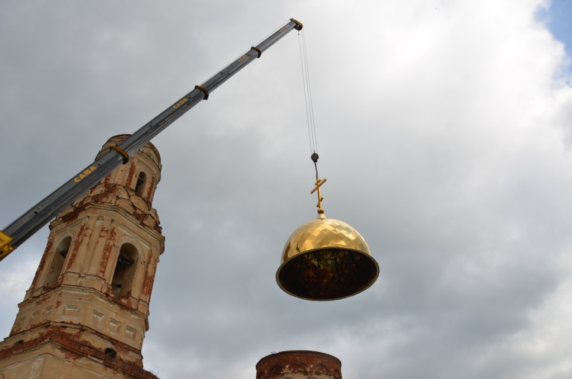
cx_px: 286
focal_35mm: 27
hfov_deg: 67.5
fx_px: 428
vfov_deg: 47.7
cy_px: 190
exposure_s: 1/320
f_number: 9
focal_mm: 18
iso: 100
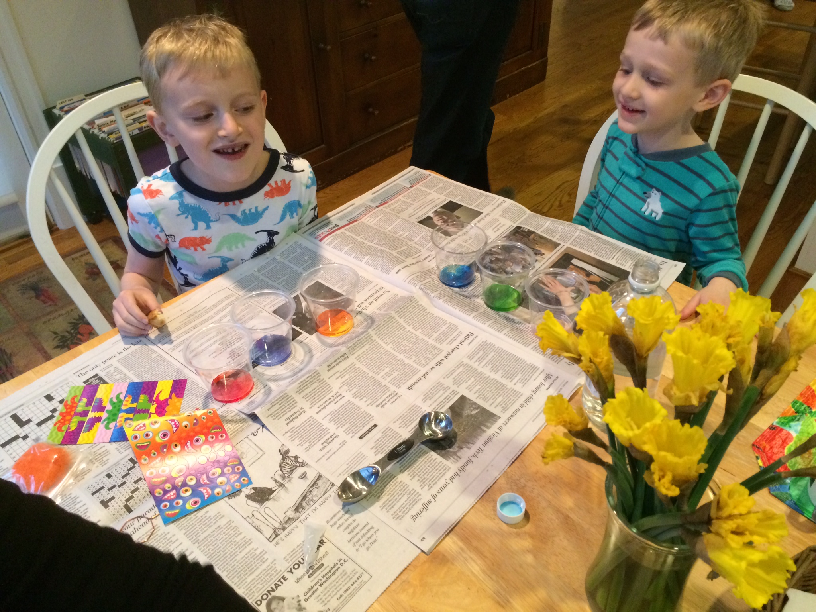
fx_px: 684
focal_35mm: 29
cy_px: 306
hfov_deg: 61.7
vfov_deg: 48.2
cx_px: 408
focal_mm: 4.15
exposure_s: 1/30
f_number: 2.2
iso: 320
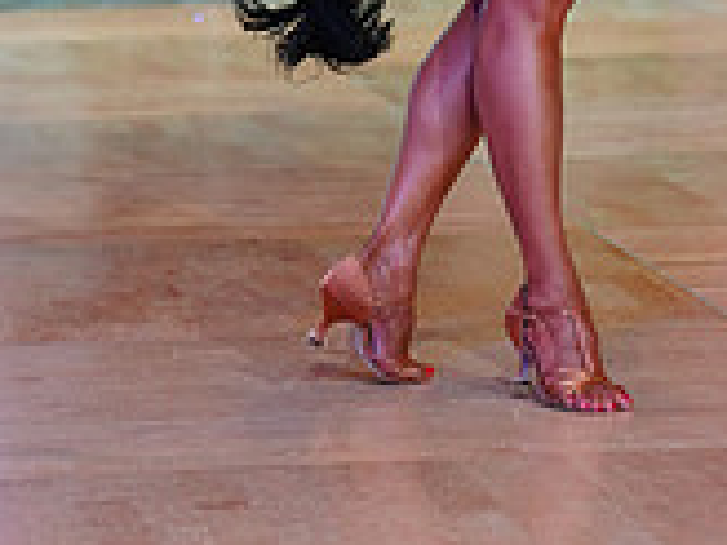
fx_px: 4998
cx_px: 109
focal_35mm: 238
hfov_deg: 8.3
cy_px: -182
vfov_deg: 6.2
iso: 1600
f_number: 2.8
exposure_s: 1/320
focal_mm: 70
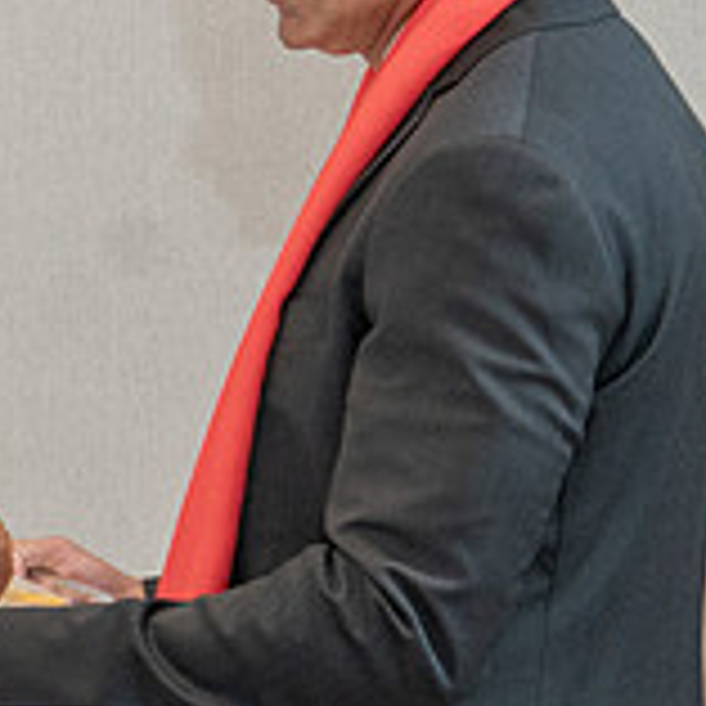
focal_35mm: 332
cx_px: 362
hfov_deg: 5.3
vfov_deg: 5.3
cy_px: 522
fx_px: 7661
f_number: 4.5
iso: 2000
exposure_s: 1/250
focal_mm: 85
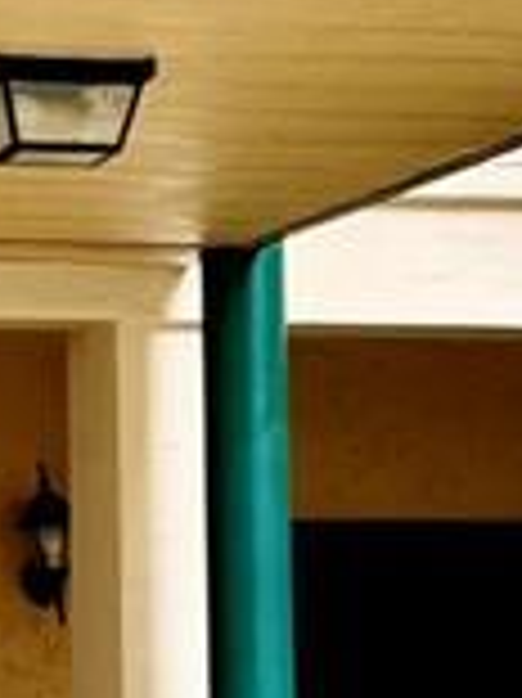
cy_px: 324
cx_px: -351
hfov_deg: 7.8
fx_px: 3745
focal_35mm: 186
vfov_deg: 10.6
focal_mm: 6.76
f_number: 1.78
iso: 64
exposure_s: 1/121
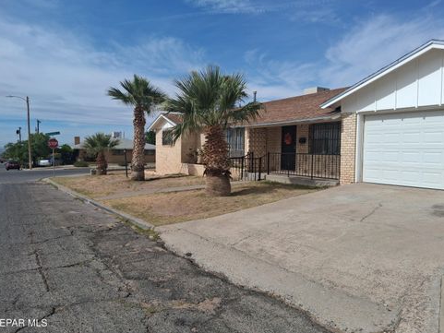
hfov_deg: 65.3
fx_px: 346
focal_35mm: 27
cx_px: 222
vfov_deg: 51.4
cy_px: 166
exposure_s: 1/894
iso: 25
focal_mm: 3.98
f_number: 1.8
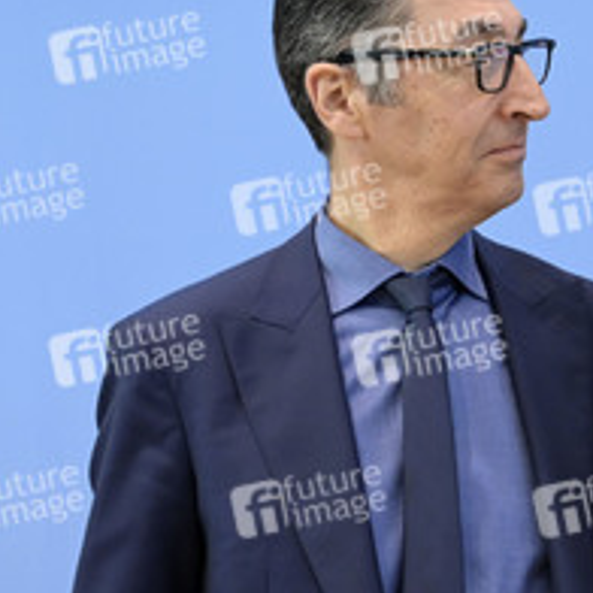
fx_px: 1822
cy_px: 275
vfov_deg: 18.5
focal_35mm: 94
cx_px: 652
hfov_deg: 17.8
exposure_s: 1/500
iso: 3200
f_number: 5
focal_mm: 48
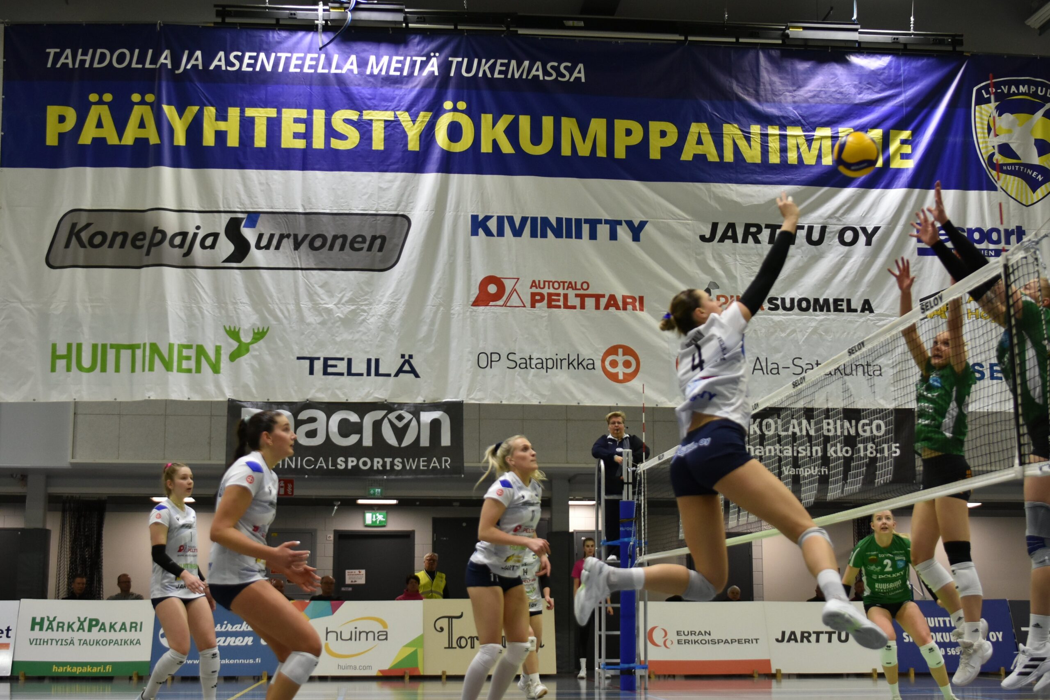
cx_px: 525
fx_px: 1488
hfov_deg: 38.9
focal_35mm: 51
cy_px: 350
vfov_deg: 26.5
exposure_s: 1/640
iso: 1400
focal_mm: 34
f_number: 2.8
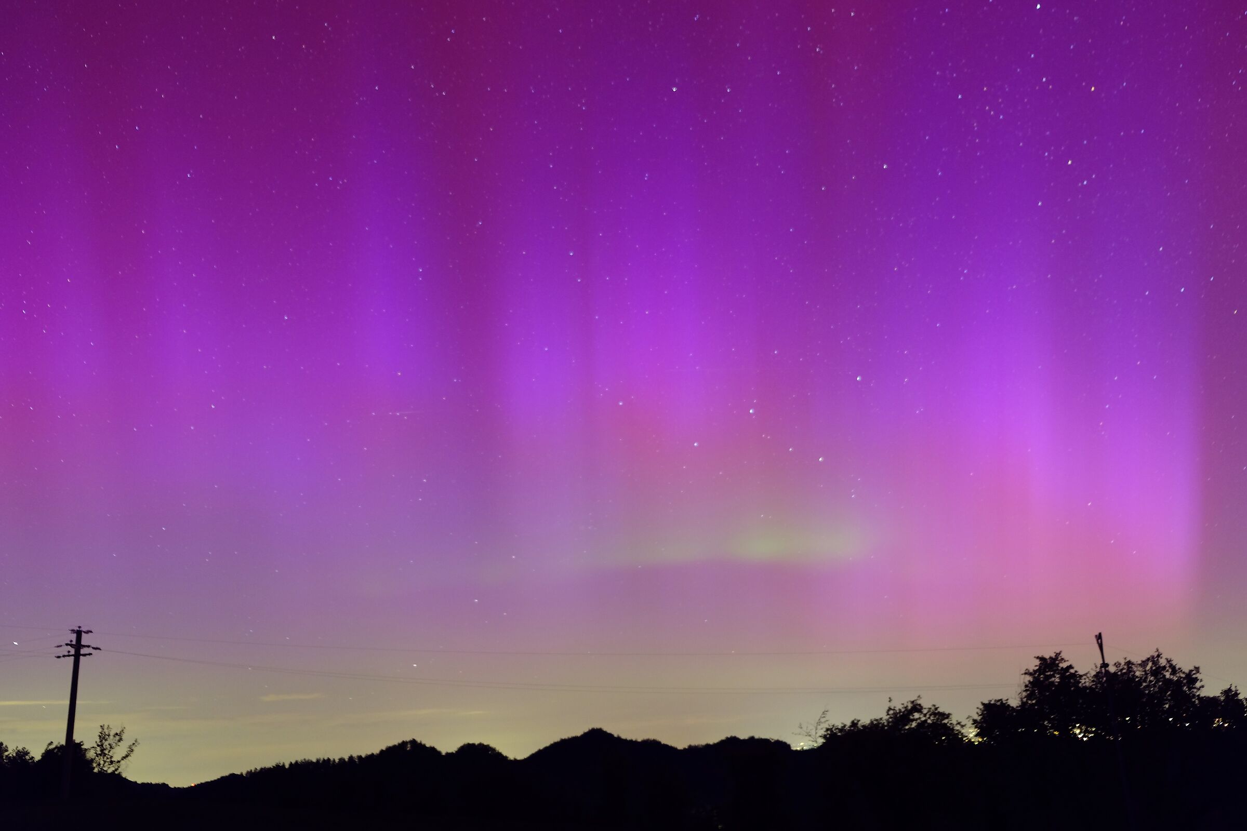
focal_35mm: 27
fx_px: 935
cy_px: 416
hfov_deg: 67.4
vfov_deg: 47.9
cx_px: 624
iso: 800
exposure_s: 30
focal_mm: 18
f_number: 2.8
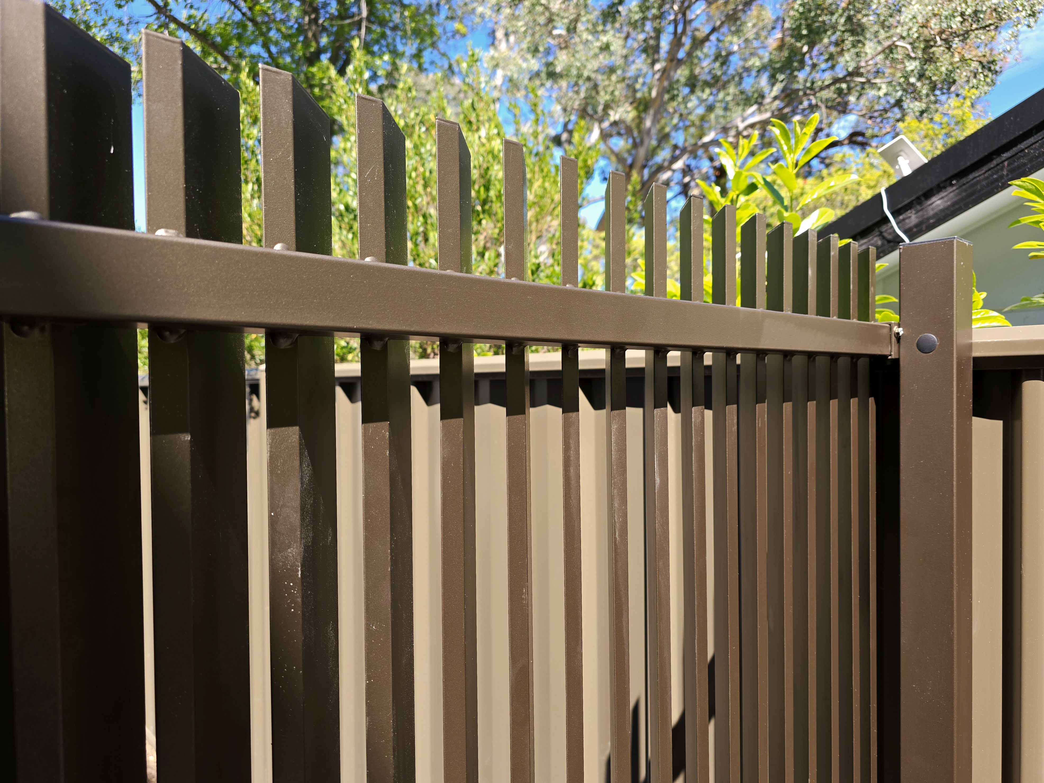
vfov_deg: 58.9
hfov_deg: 73.9
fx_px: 694
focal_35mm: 23
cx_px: 522
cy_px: 392
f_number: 1.7
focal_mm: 6.3
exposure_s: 1/159
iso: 12
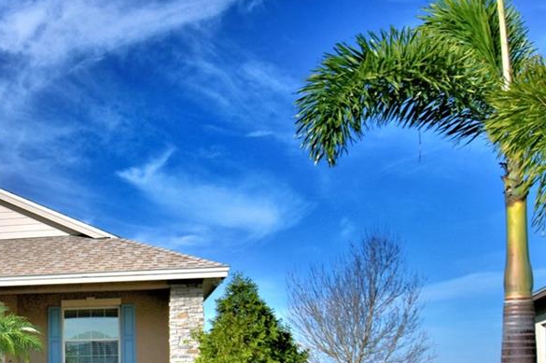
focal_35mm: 52
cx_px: -126
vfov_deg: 24.6
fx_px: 788
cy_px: 371
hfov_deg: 31.4
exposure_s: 1/1600
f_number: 5
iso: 100
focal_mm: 13
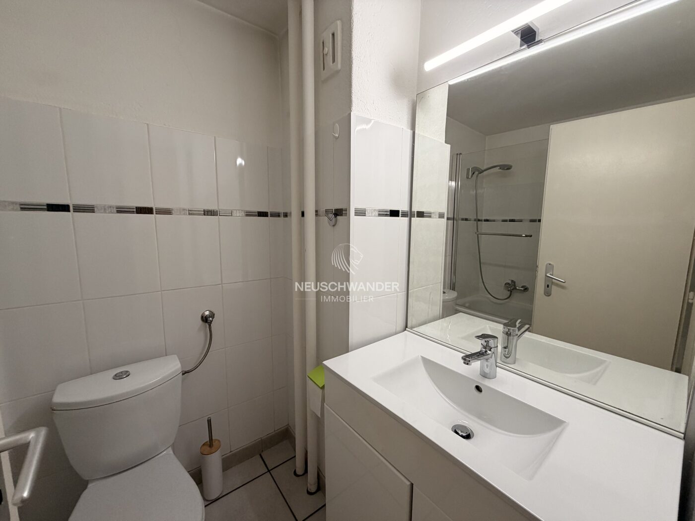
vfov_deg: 85.7
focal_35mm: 14
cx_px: 348
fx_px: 281
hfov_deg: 102.1
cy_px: 260
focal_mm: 2.22
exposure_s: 1/100
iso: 160
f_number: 2.2
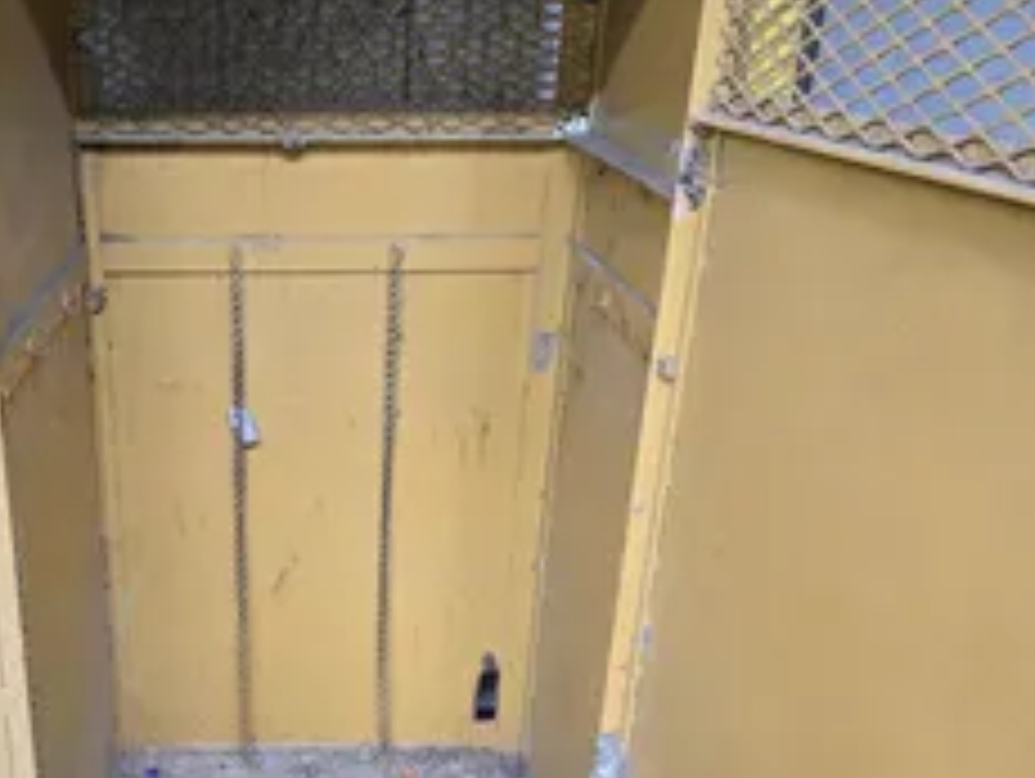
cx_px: 248
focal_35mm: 40
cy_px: 580
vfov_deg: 35.3
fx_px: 1197
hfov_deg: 45.0
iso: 640
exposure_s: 1/60
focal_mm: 5.4
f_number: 1.8
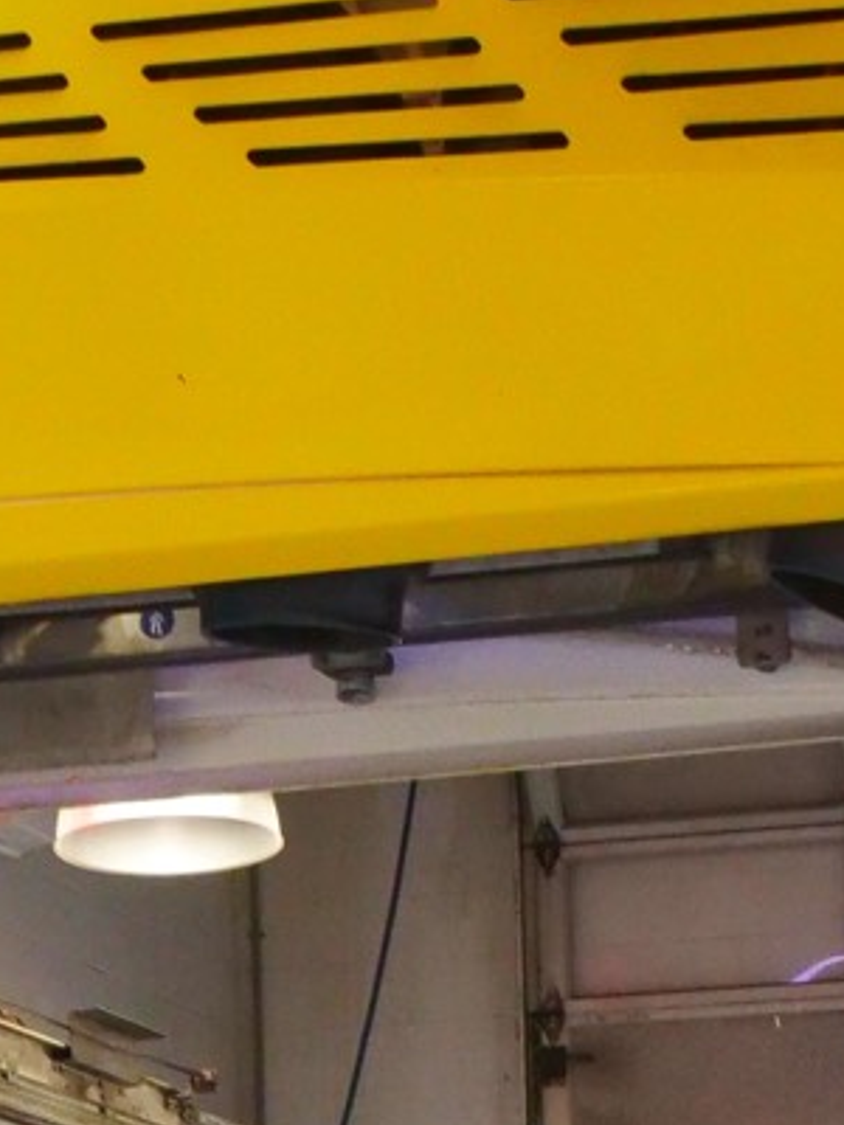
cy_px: 1837
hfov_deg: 9.9
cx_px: 194
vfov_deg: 12.3
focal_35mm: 150
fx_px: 4876
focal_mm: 15
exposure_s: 1/250
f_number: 5.6
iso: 1600
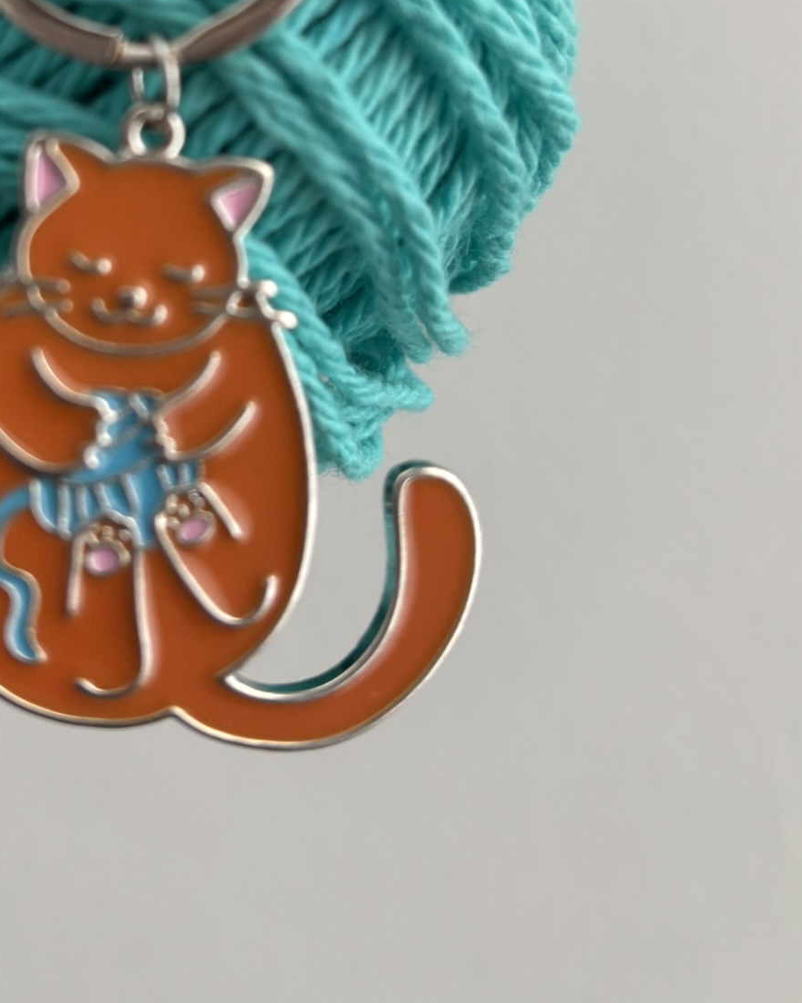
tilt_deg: -7.2
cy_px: 154
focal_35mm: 47
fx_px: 1394
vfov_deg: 37.6
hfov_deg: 31.5
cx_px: 205
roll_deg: +1.5
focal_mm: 5.96
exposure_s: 1/121
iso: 125
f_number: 1.6
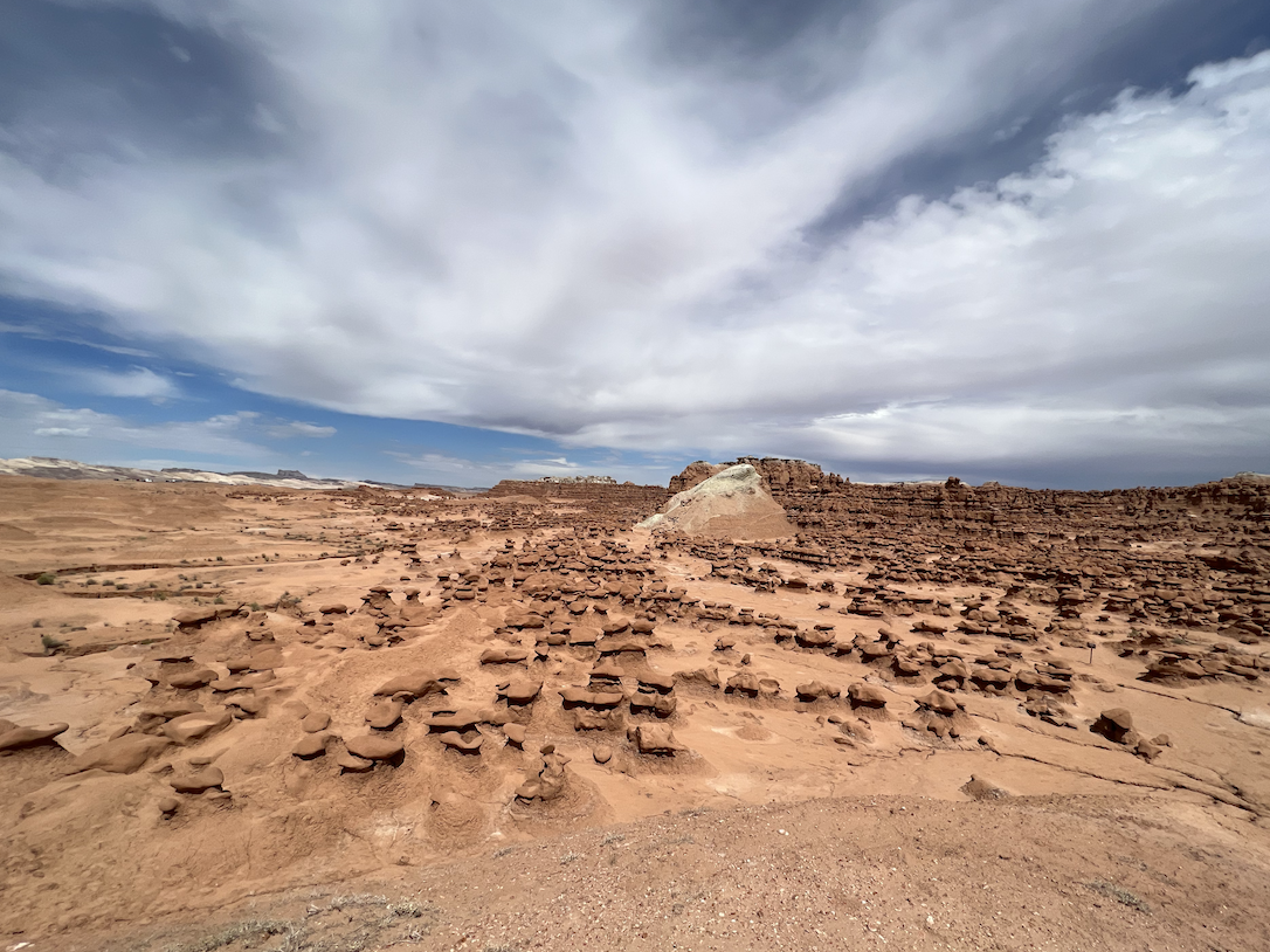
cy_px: 508
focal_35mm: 14
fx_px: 514
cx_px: 673
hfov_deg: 102.0
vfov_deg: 85.5
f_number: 1.8
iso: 40
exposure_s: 1/4386
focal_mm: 1.57
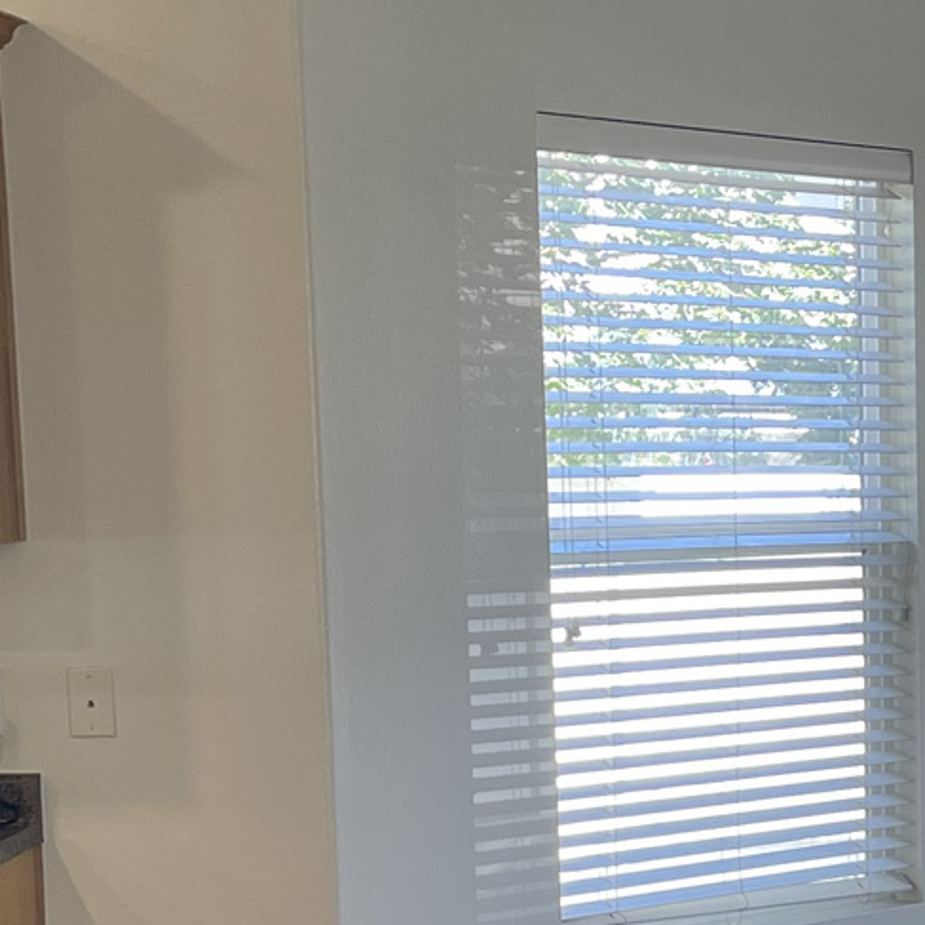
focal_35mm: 93
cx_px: 1227
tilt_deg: -11.4
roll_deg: -0.9
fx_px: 2812
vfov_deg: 18.4
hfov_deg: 17.4
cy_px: 834
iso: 64
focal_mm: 5.1
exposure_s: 1/120
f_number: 1.6
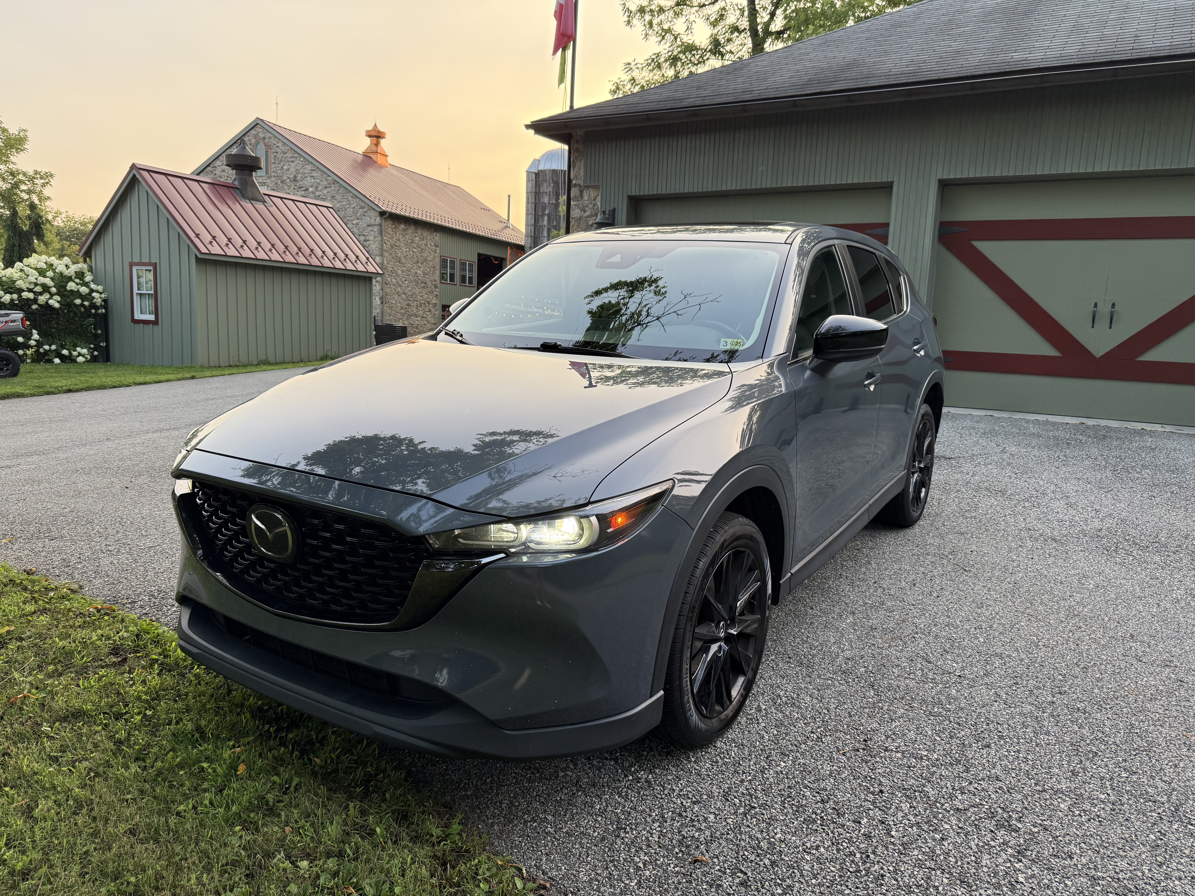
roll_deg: -3.0
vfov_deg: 56.8
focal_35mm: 24
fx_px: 829
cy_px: 448
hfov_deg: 71.6
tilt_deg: -8.0
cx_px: 598
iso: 125
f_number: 1.78
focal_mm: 6.76
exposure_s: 1/204
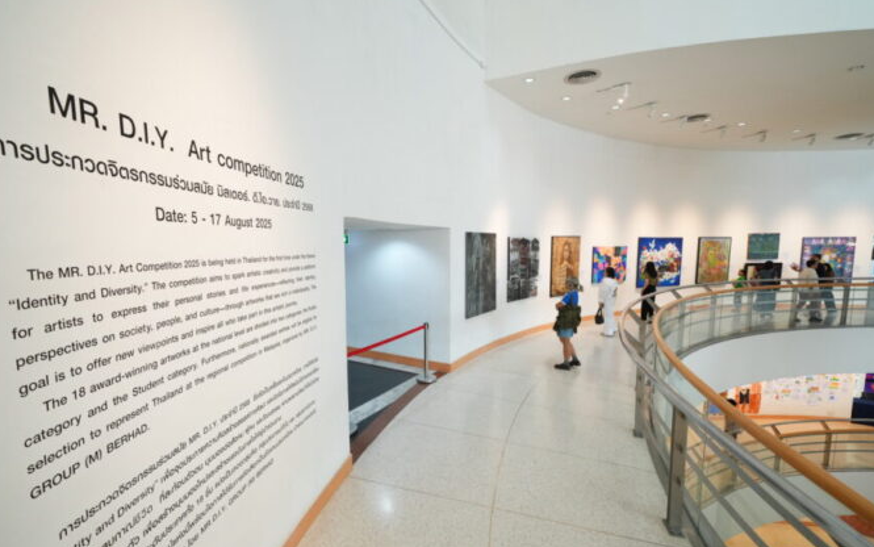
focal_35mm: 16
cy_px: 289
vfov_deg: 71.2
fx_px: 381
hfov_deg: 97.8
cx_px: 421
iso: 1600
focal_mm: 15
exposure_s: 1/160
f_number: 5
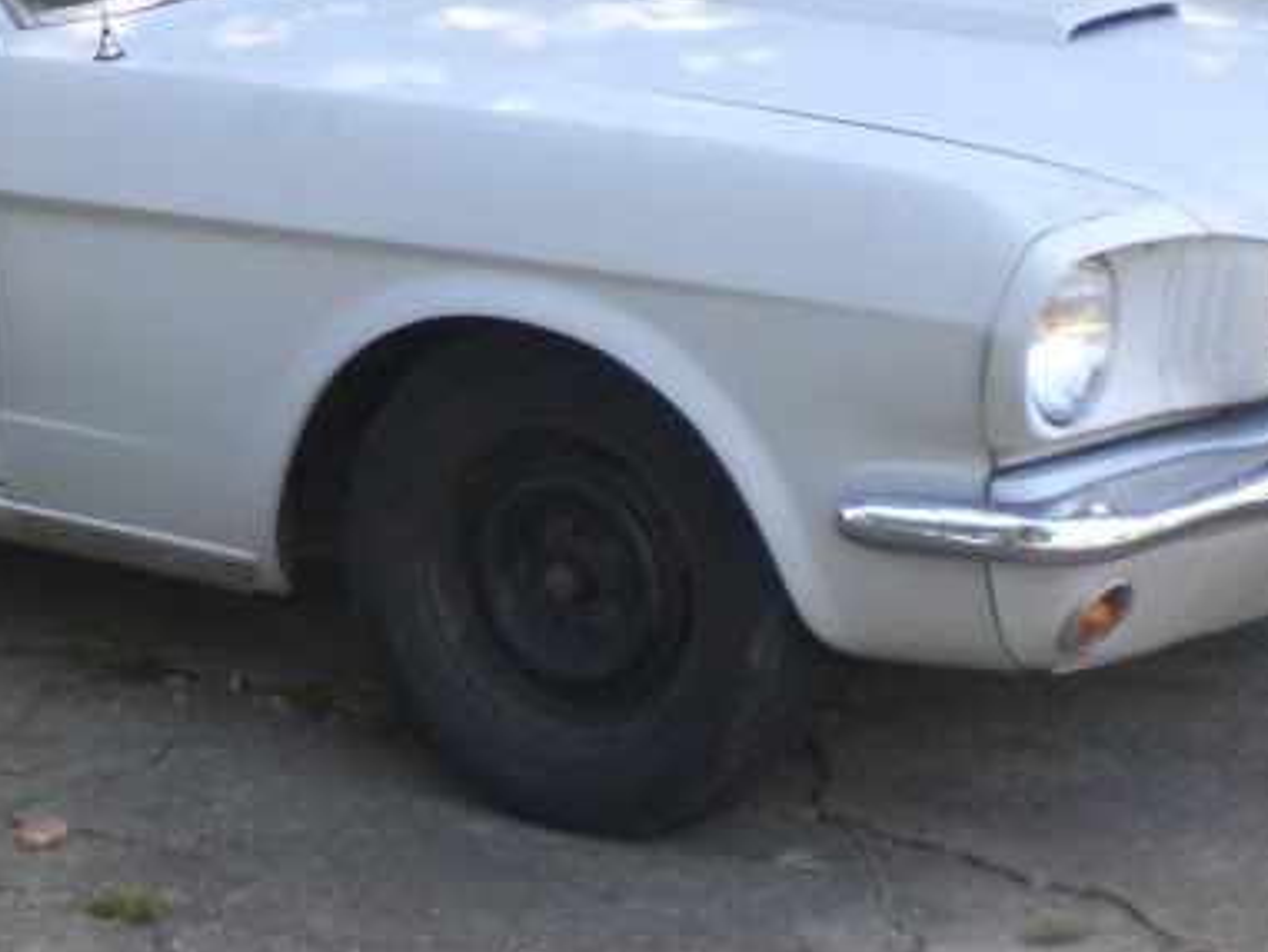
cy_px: 243
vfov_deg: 14.5
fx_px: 3737
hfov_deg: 19.1
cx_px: 280
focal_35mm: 102
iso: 100
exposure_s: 1/160
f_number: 3.1
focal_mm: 6.3
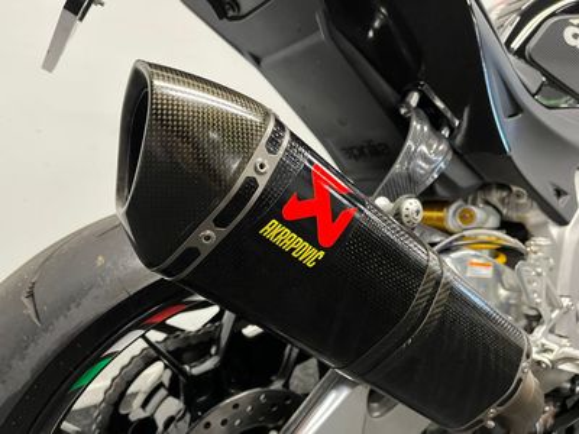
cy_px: 217
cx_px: 290
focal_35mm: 26
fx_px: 435
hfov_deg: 67.3
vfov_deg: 53.1
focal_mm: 5.1
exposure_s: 1/50
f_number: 1.6
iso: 500
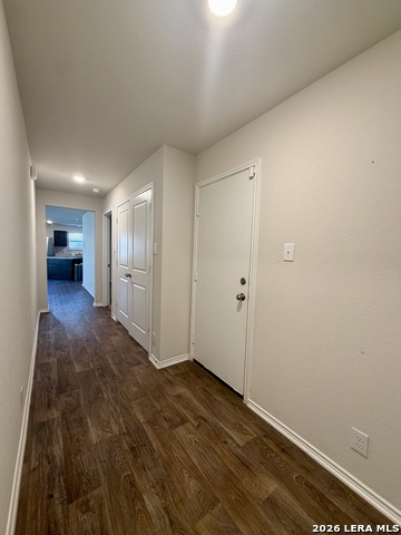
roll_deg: -1.7
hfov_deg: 85.7
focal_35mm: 14
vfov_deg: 102.1
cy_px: 268
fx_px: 216
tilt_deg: -3.7
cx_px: 200
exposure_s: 1/60
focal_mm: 2.22
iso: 200
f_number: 2.2
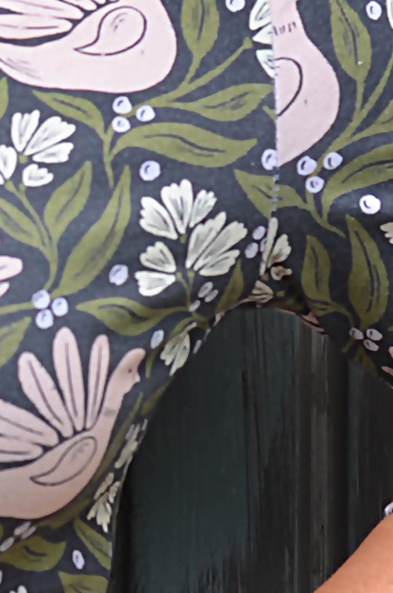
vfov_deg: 6.1
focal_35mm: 336
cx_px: -417
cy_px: 246
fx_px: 5524
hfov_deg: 4.0
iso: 280
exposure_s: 1/125
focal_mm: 50
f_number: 5.6
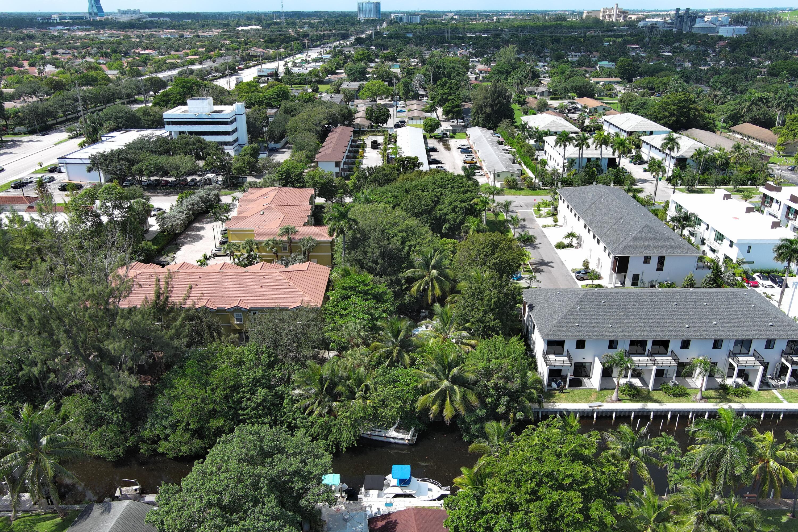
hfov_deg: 63.7
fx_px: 643
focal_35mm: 29
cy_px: 266
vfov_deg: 45.0
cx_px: 399
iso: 100
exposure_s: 1/867
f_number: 2.8
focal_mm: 10.57
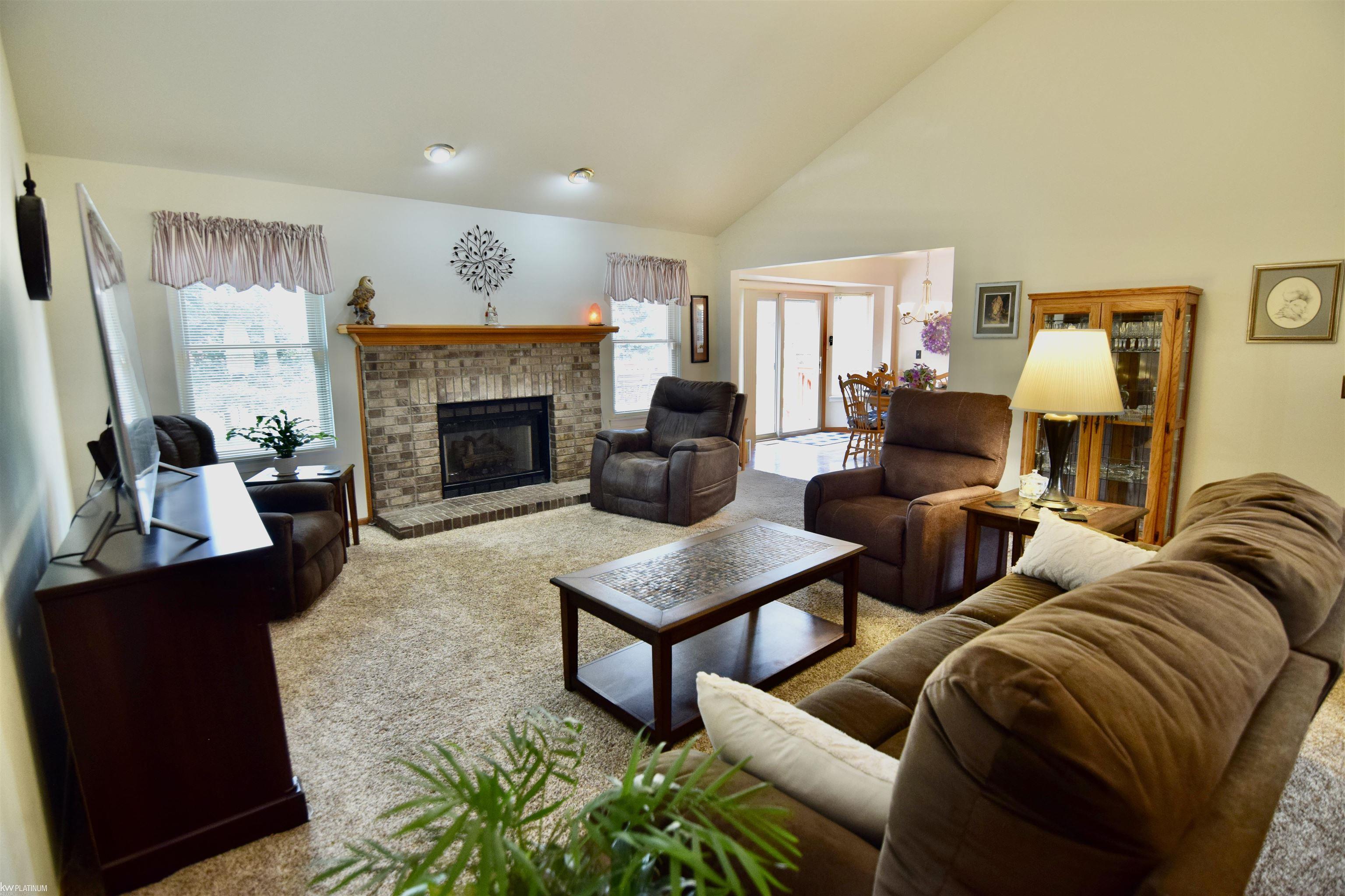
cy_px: 448
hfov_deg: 95.0
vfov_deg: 72.1
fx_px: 616
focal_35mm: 16
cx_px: 672
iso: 500
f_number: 4
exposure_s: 1/60
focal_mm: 11
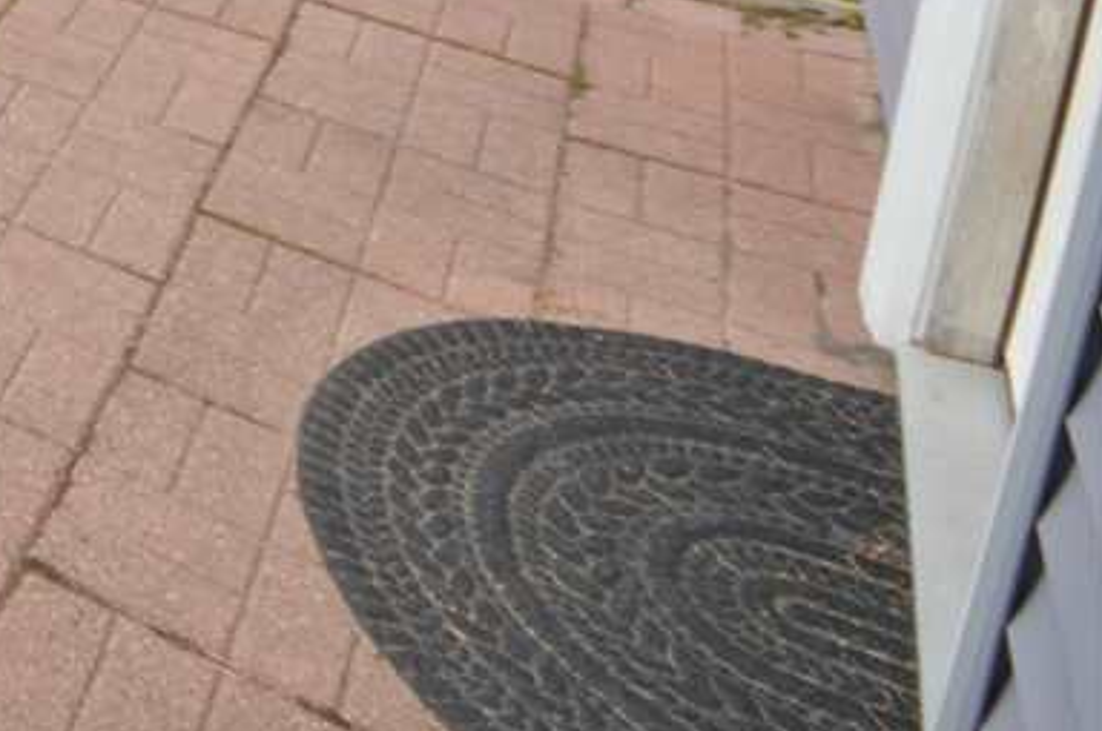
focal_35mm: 50
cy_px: -466
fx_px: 1529
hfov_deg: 24.6
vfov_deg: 21.1
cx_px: -729
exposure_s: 1/125
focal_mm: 10
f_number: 5.6
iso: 100
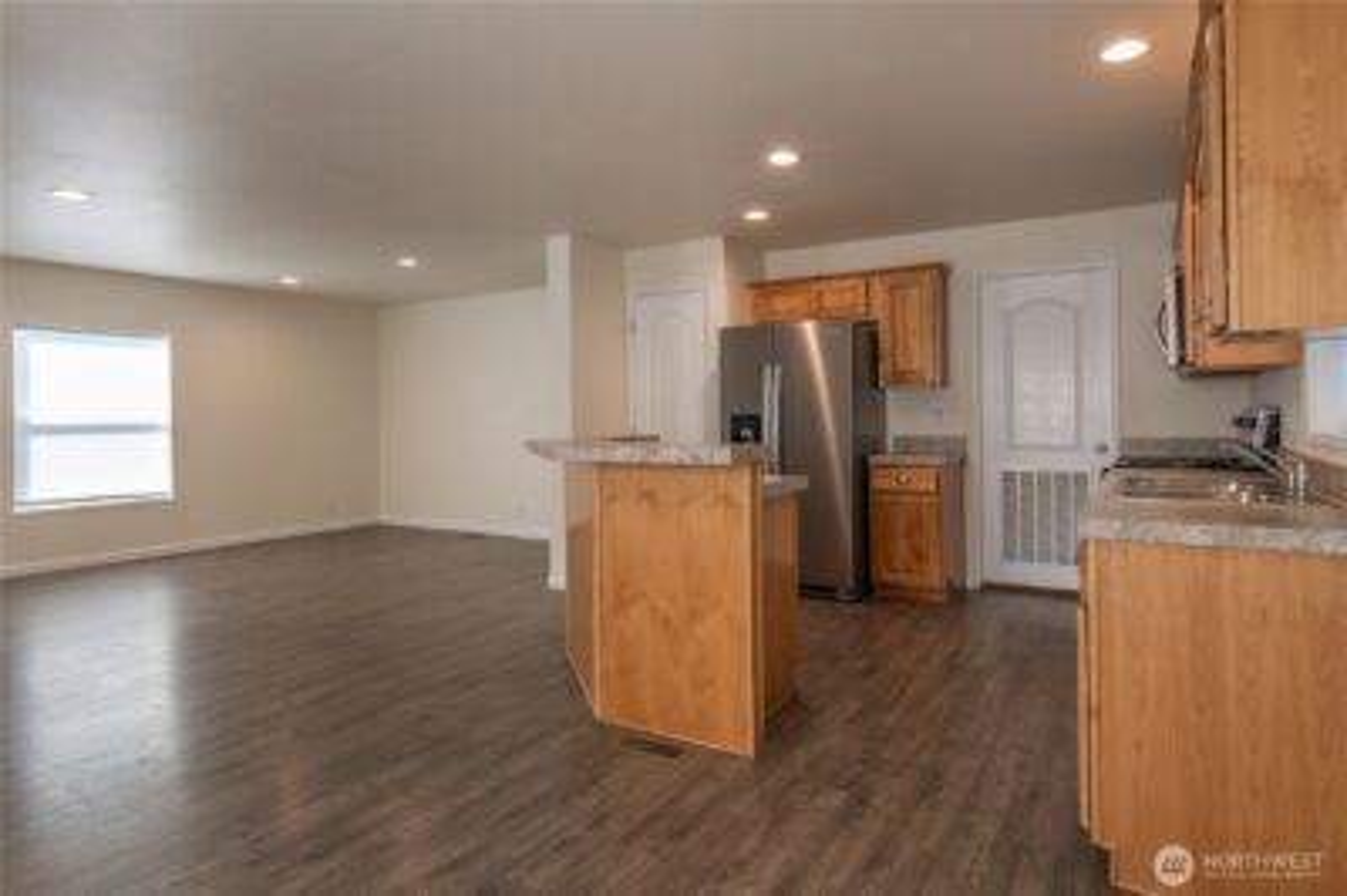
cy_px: 448
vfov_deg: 61.8
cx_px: 674
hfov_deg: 84.0
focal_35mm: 20
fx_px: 748
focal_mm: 20
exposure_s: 1/8
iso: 200
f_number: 11
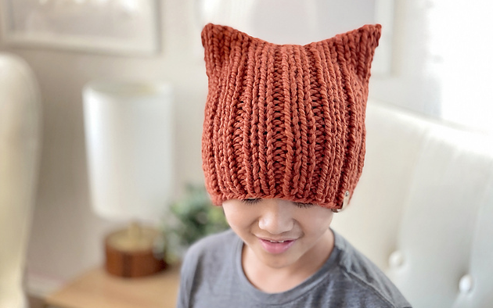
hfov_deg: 36.3
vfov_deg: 23.2
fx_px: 753
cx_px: 249
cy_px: 161
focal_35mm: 56
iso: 250
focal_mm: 6
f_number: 2
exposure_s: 1/76
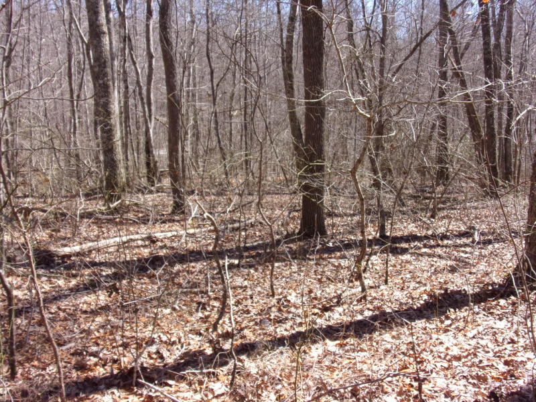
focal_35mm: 33
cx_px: 268
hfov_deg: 55.4
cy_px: 201
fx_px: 511
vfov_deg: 42.9
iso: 80
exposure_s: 1/280
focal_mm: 5.9
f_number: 3.7
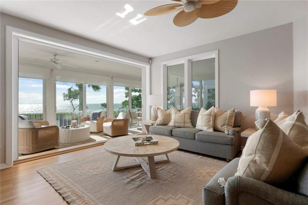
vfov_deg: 65.9
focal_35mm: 18
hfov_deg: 88.4
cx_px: 154
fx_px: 158
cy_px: 102
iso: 320
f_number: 8
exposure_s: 1/25
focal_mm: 18.5
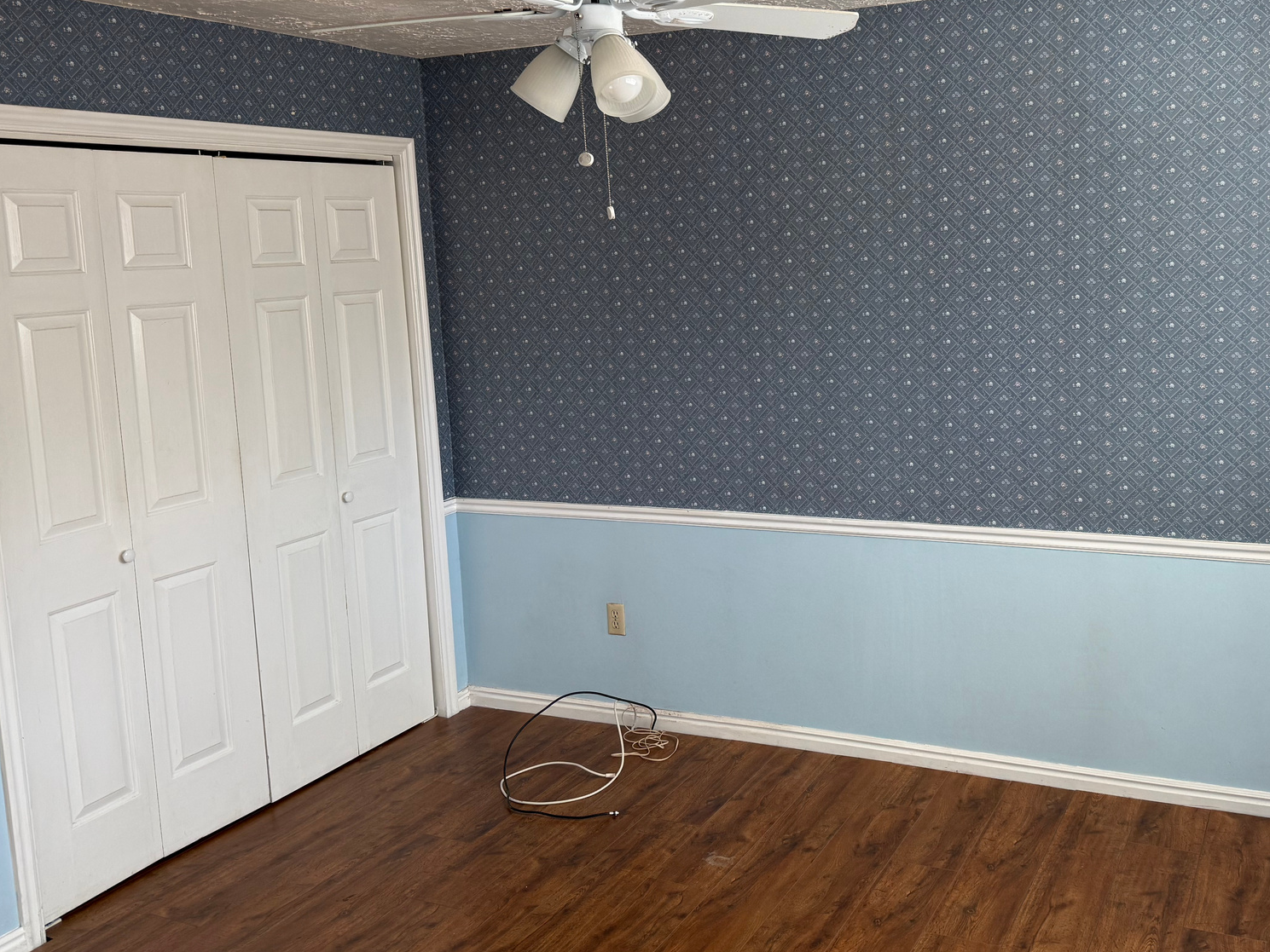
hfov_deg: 54.6
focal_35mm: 33
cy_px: 387
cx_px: 808
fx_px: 1211
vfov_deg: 42.8
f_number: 1.78
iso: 100
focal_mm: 6.76
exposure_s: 1/121
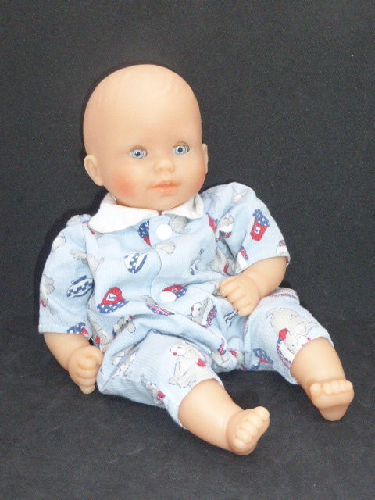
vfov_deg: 43.9
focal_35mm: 43
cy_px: 250
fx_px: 621
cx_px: 188
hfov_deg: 33.6
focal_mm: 7.4
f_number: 3.9
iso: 500
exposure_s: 1/60
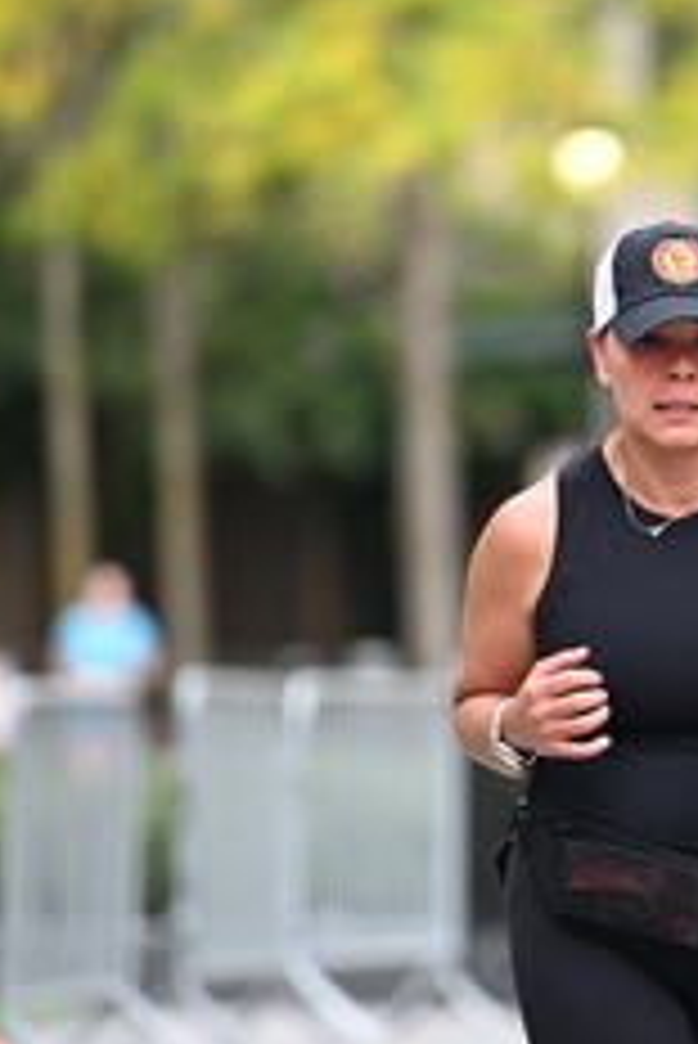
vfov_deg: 4.3
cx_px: 606
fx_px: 13793
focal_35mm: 475
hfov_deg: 2.9
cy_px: 495
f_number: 2.8
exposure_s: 1/1000
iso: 640
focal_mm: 200
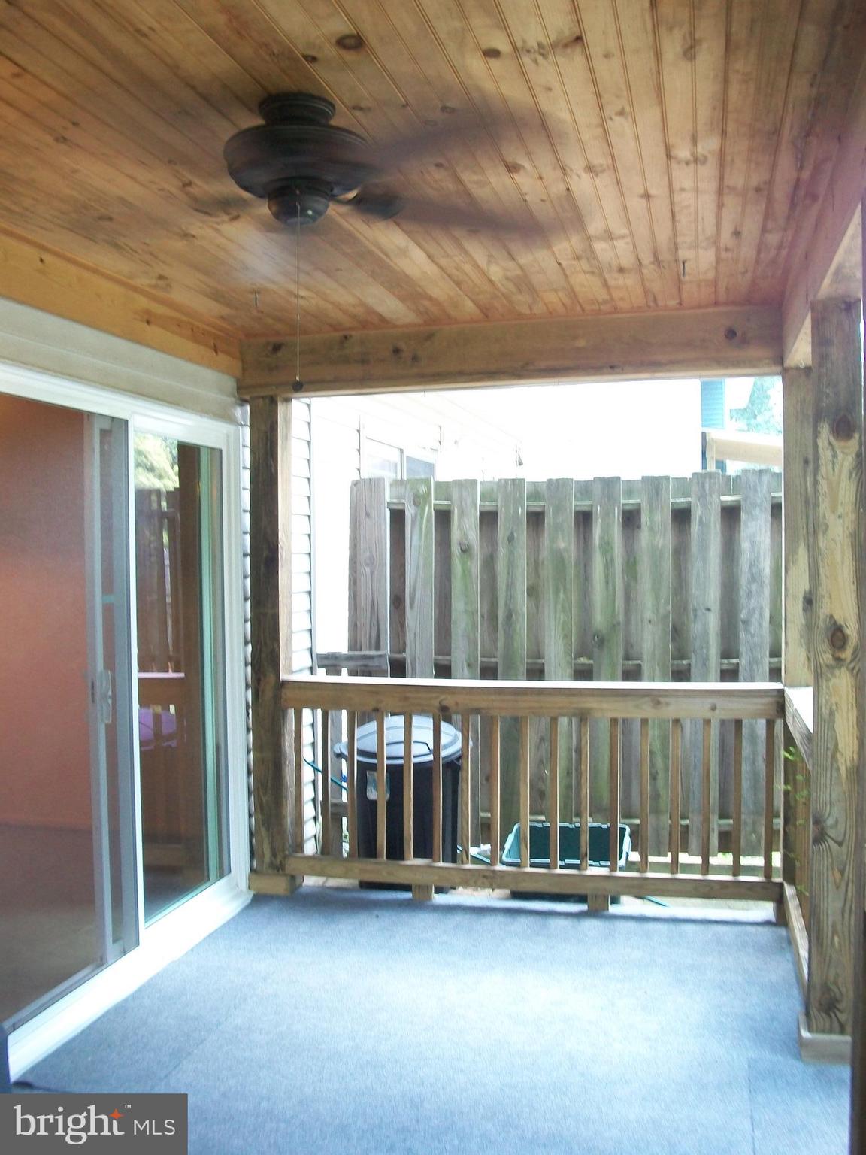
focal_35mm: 32
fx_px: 1067
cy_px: 578
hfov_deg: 44.2
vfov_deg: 56.8
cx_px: 433
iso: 160
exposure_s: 1/30
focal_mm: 5.7
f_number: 2.9
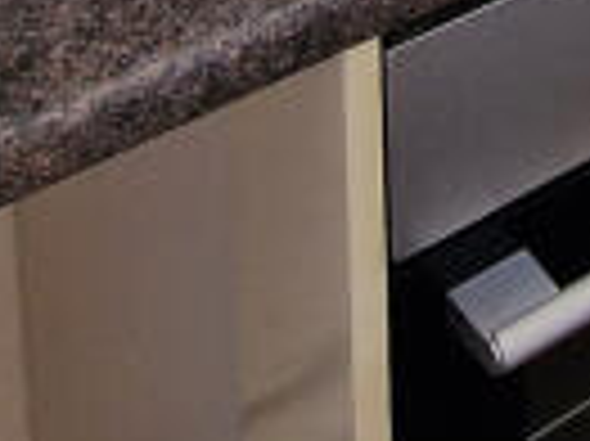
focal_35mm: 102
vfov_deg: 10.5
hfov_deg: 17.8
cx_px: 806
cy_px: -860
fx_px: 1737
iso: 50
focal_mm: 2.2
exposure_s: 1/100
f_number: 2.2
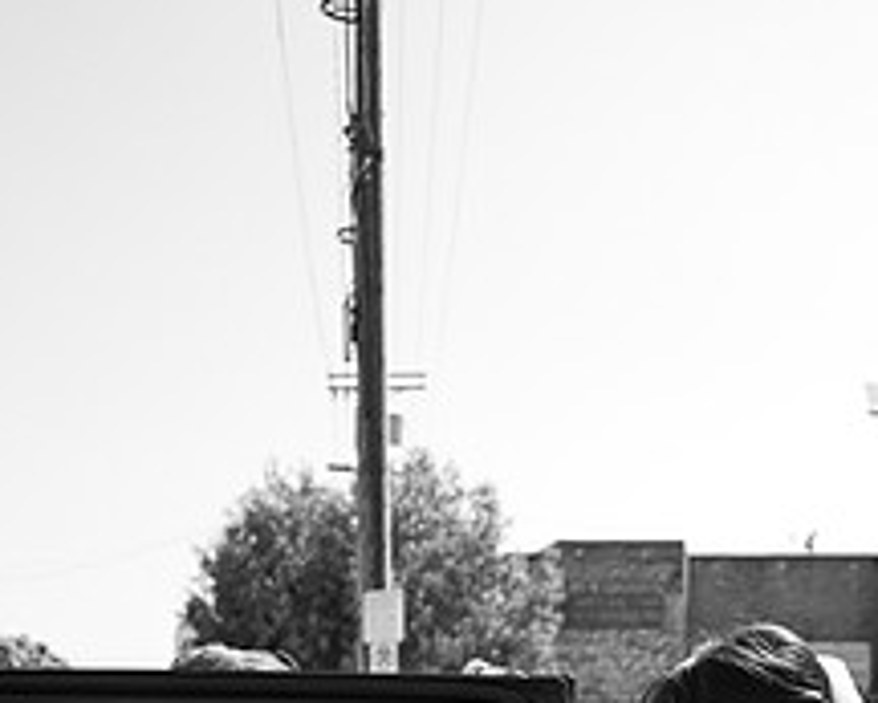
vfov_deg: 21.8
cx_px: 624
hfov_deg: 28.8
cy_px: 833
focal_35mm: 65
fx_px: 1690
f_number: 3.5
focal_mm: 30
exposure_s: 1/320
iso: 80
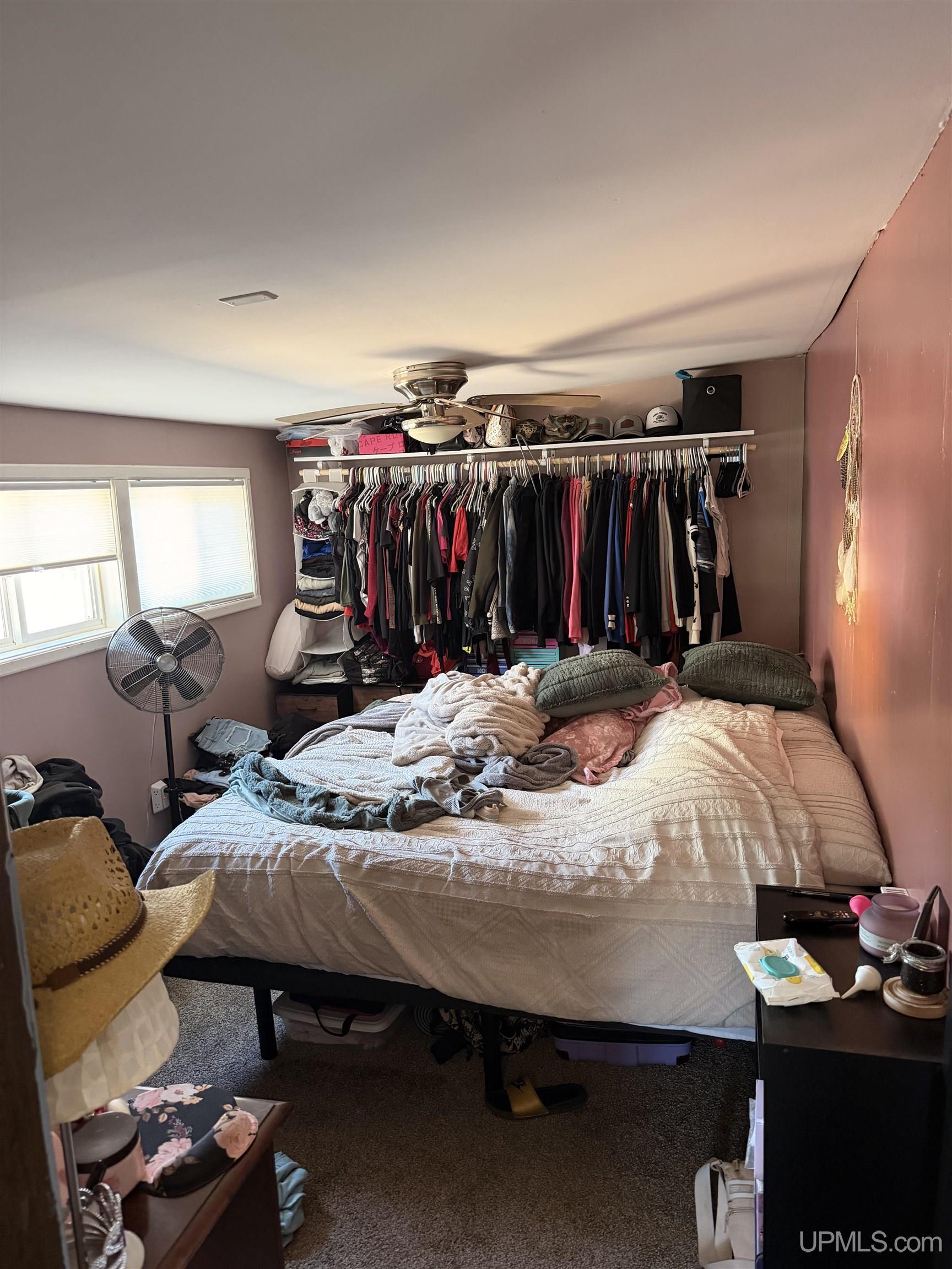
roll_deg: +2.7
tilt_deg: -10.1
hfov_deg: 56.8
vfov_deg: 71.6
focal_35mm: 24
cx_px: 476
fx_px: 880
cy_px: 634
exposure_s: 1/60
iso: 500
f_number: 1.78
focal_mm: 6.76
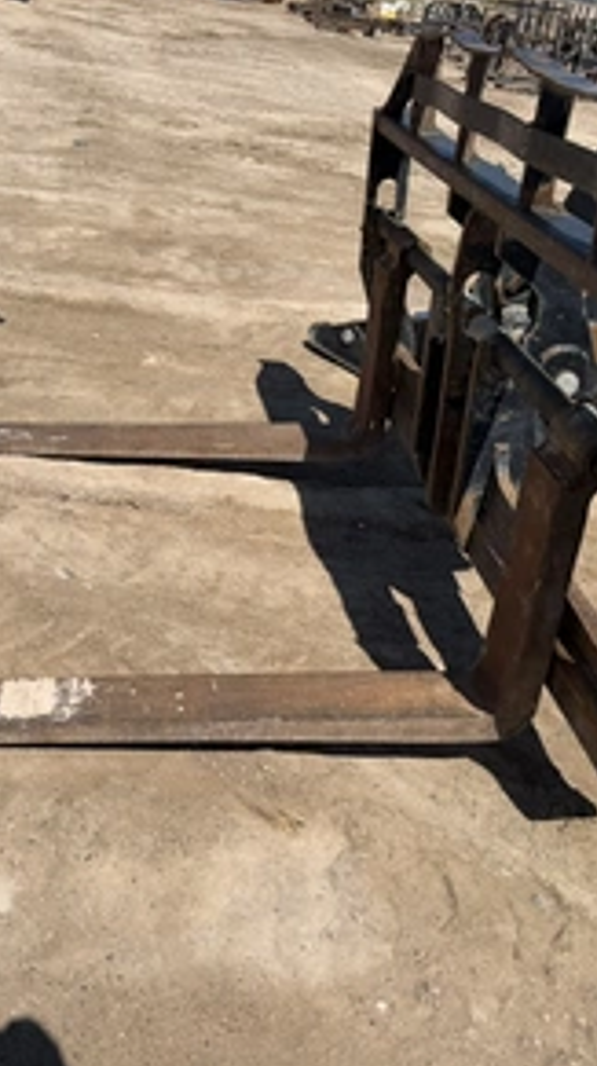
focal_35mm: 36
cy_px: 531
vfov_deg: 55.3
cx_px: 190
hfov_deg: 32.4
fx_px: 1016
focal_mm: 6.76
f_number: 1.78
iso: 80
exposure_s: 1/7353
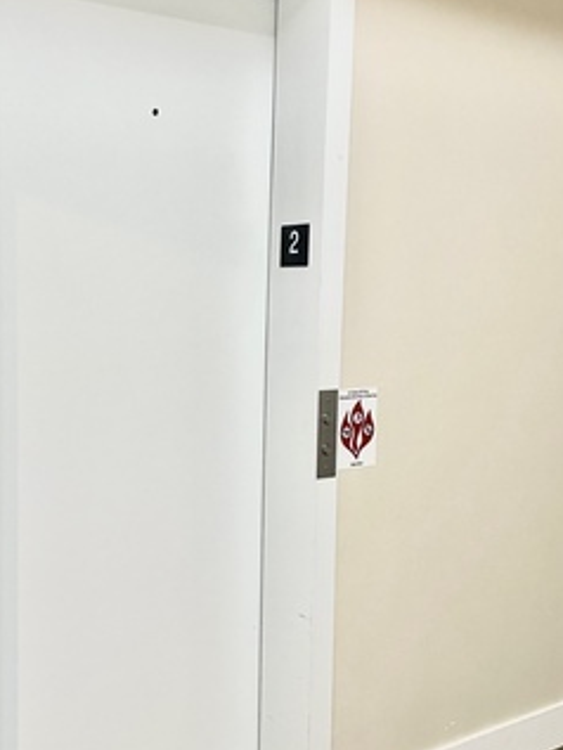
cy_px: 376
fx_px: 889
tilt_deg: -3.9
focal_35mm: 41
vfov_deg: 45.8
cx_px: 148
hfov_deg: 34.5
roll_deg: +0.2
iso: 320
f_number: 1.6
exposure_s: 1/60
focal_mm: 4.2
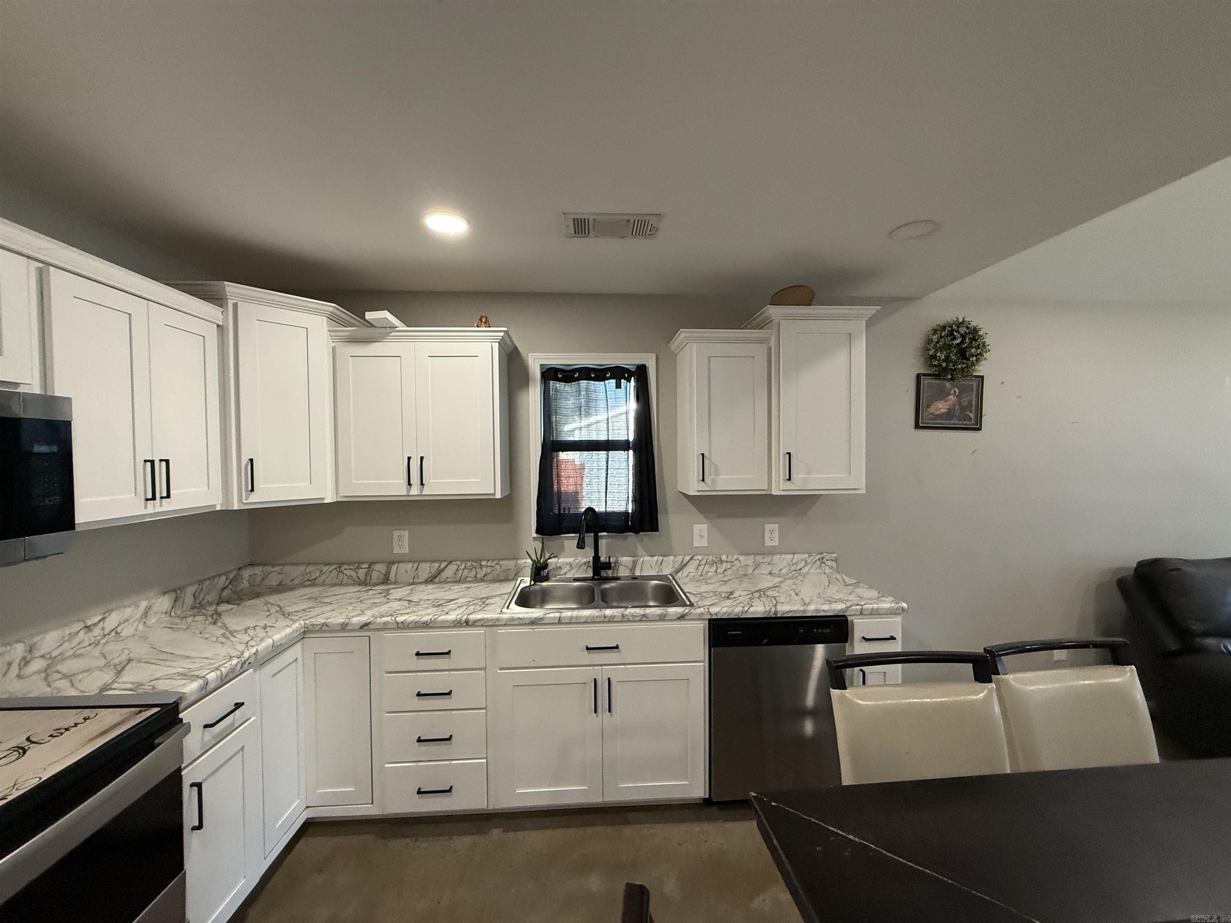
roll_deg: -0.2
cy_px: 462
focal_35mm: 14
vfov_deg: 85.7
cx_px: 616
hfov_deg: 102.1
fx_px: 498
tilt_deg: +0.4
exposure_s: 1/120
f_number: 2.2
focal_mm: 2.22
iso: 320
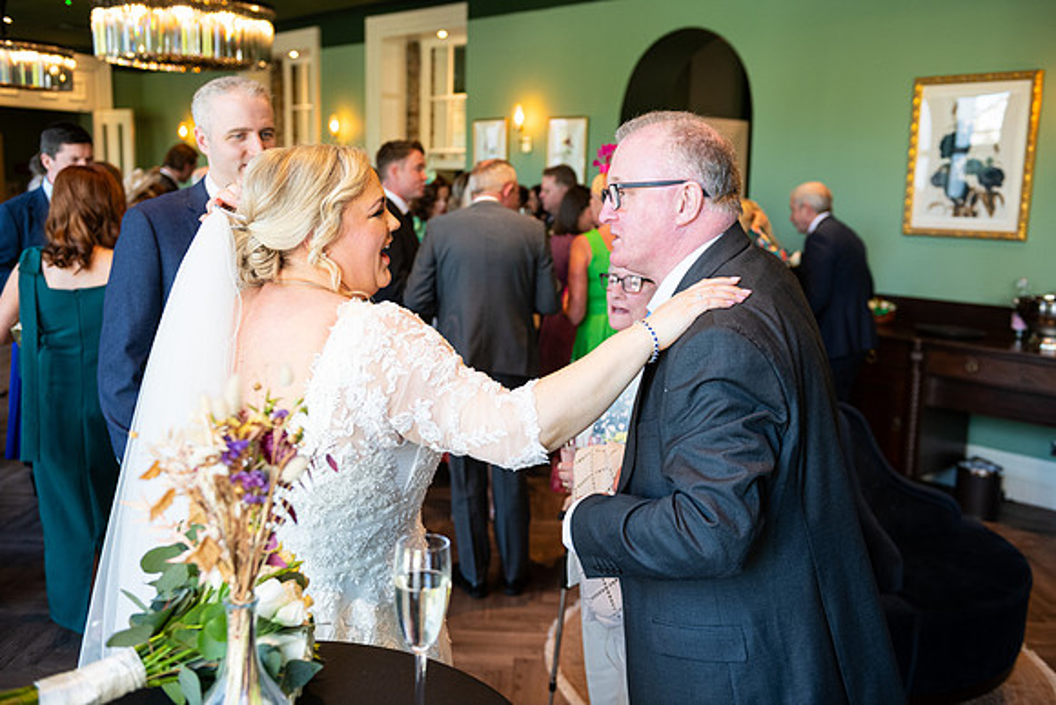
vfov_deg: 37.9
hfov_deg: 54.4
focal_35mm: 35
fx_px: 1027
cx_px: 528
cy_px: 352
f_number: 3.5
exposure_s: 1/160
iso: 800
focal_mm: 35
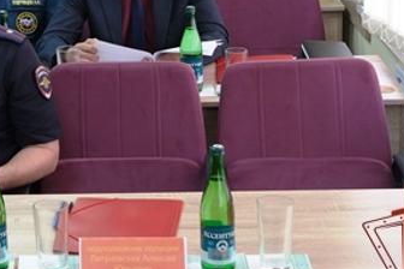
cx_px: 33
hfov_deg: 25.1
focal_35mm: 78
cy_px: 26
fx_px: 875
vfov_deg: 17.2
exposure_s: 1/34
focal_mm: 23.5
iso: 250
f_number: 4
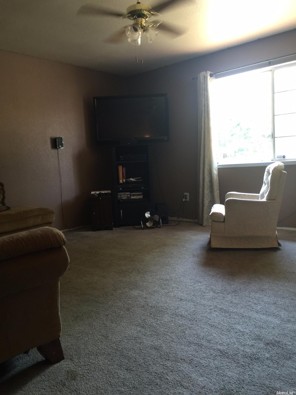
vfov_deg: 61.7
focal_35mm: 29
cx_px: 148
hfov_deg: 48.2
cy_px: 198
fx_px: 331
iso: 32
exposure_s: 1/15
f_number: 2.2
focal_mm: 4.15
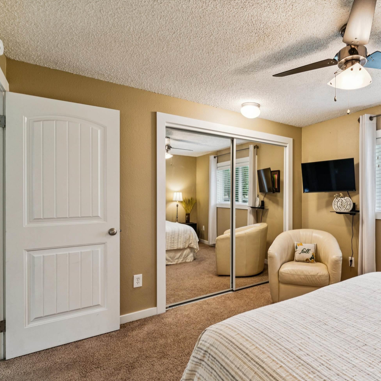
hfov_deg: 70.1
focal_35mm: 21
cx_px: 265
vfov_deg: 73.0
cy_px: 199
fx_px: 257
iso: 400
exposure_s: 1/10
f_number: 13
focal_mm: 15.5
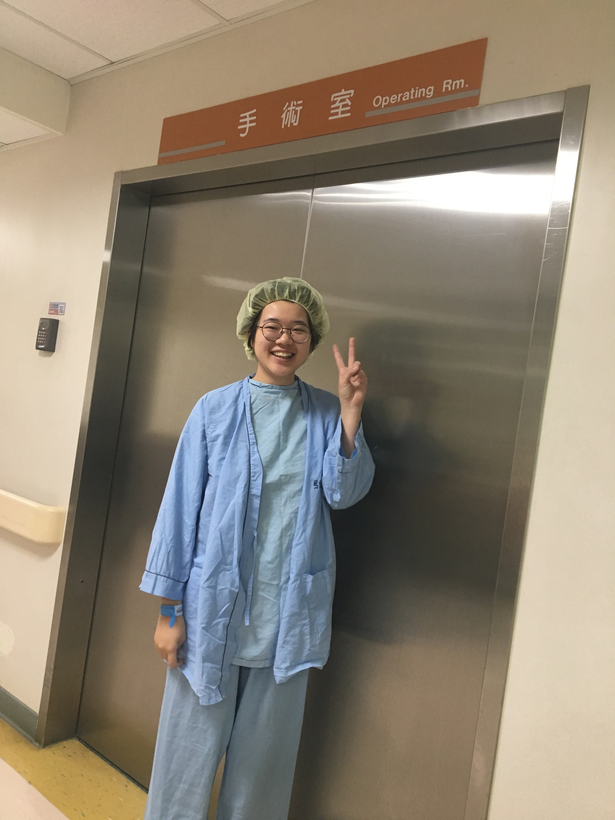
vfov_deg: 61.7
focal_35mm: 29
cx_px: 308
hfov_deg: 48.2
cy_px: 410
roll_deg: -7.5
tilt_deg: -0.2
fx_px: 687
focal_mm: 4.15
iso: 125
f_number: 2.2
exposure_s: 1/30
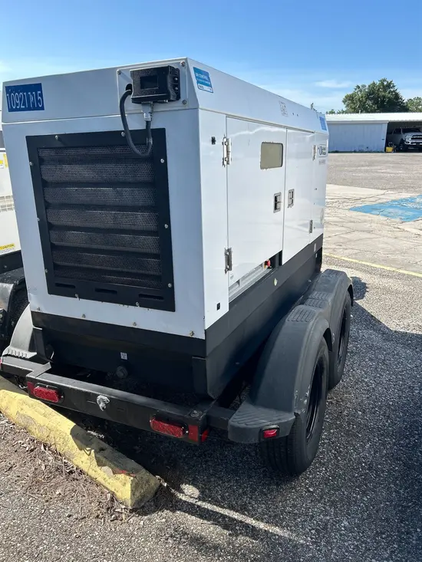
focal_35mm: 26
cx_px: 211
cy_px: 281
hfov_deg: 53.1
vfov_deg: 67.3
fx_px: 422
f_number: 1.5
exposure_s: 1/2404
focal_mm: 5.7
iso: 50
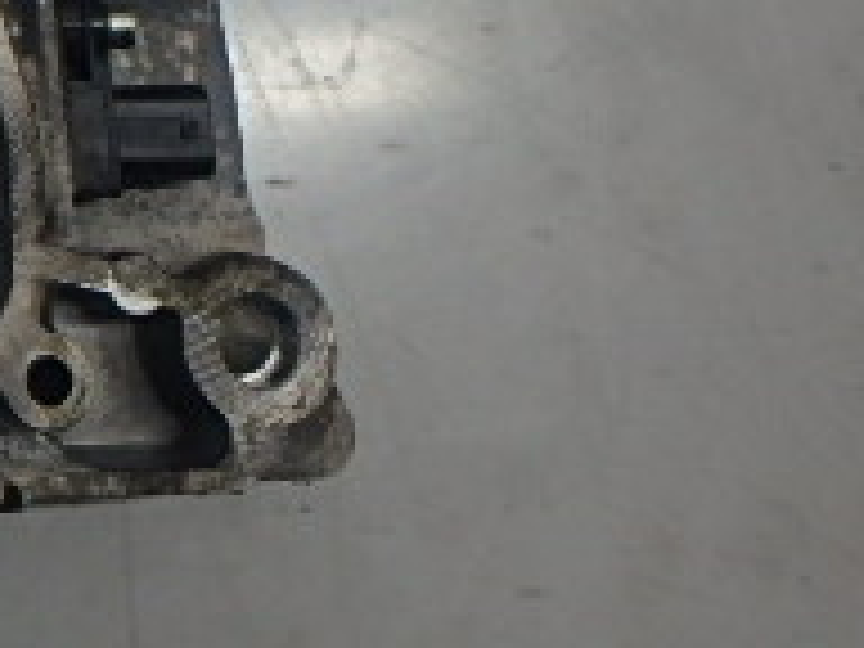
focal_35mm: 70
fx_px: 1747
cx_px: -540
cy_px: -252
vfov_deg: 19.0
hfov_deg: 21.6
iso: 200
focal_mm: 3.7
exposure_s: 1/60
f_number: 3.5
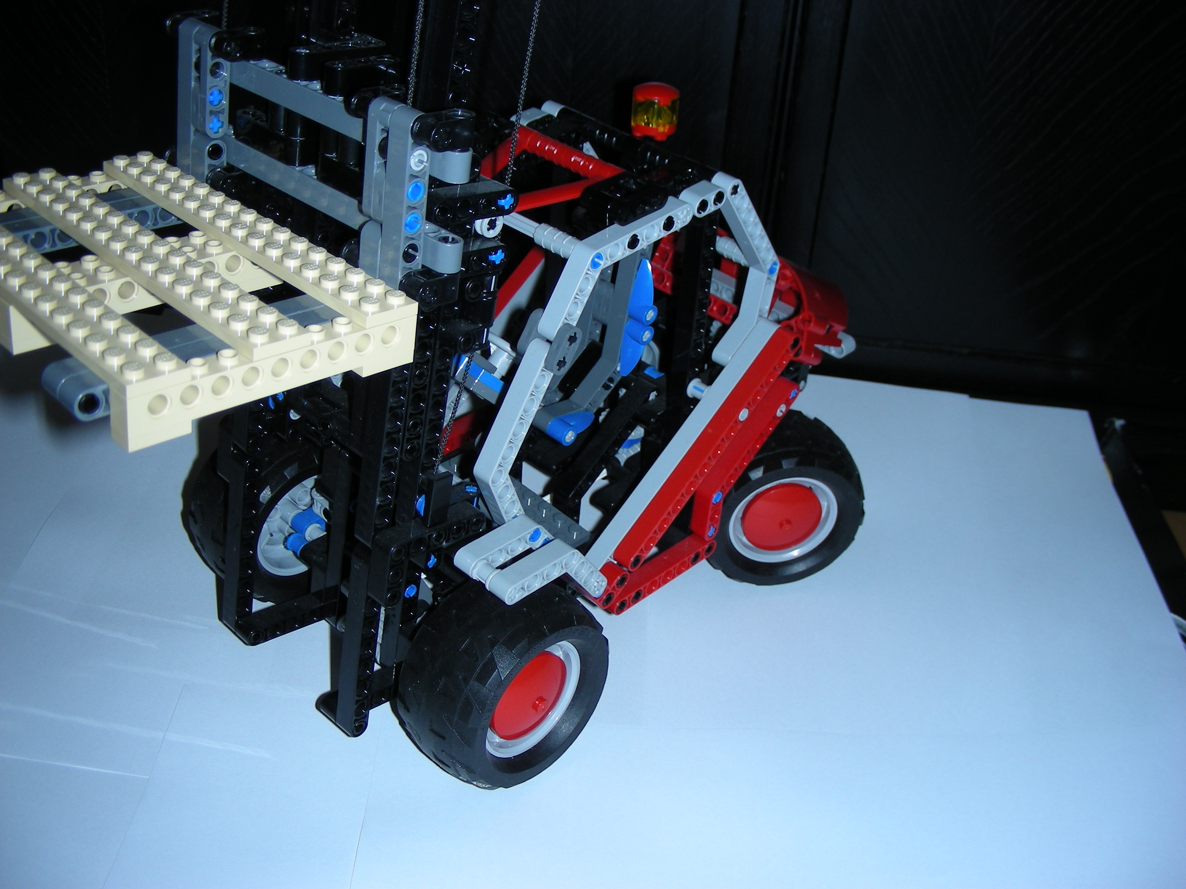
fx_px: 1302
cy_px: 444
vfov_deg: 37.7
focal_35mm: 38
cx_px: 593
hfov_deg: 49.0
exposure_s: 1/60
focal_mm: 6.3
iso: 50
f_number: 3.5
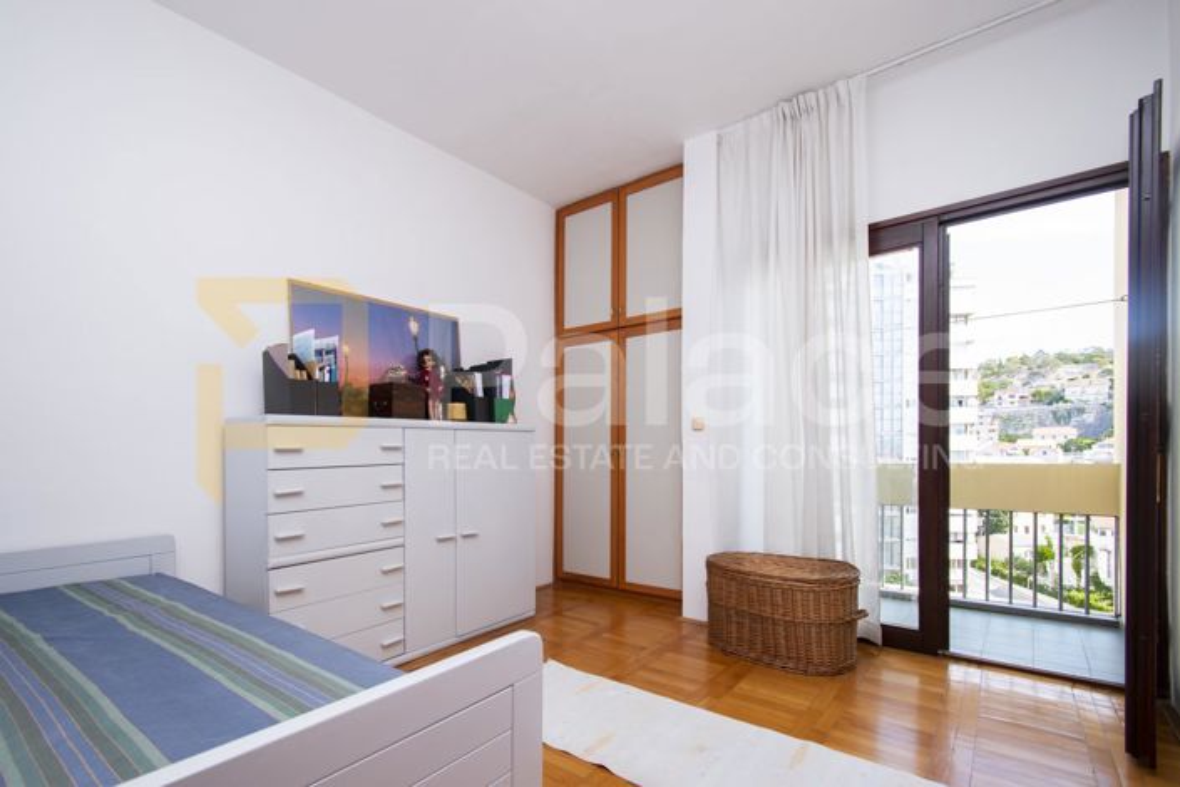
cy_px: 394
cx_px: 590
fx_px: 492
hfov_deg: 100.4
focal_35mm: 15
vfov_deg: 77.3
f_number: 5.6
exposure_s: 1/60
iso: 100
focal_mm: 10
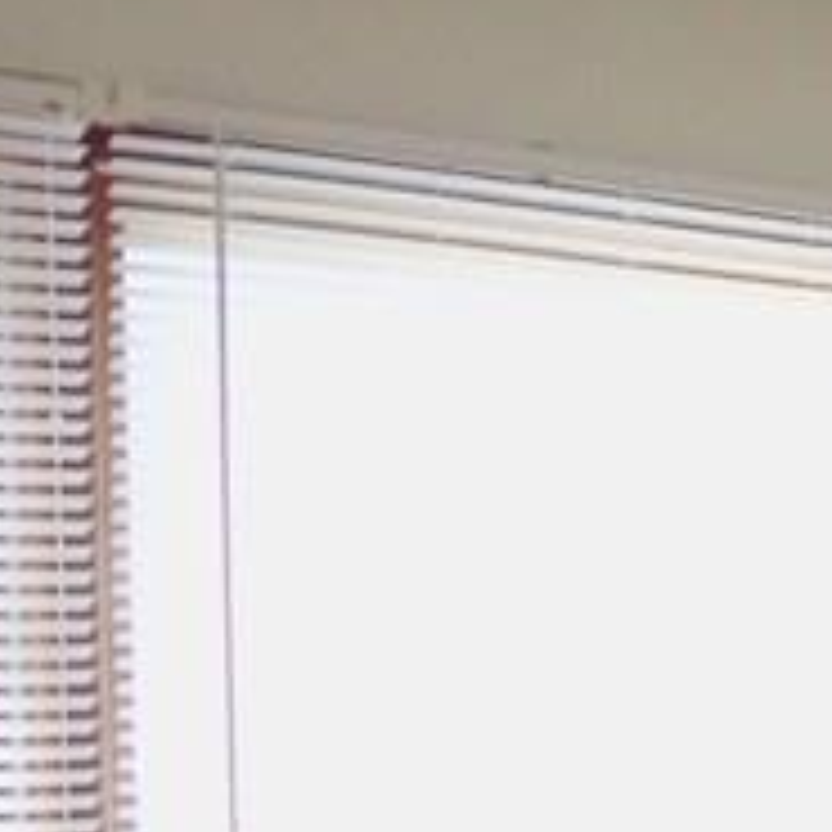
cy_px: 1466
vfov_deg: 10.0
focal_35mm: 166
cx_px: 1839
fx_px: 4514
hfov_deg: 9.6
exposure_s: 1/30
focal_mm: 5.7
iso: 160
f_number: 2.9
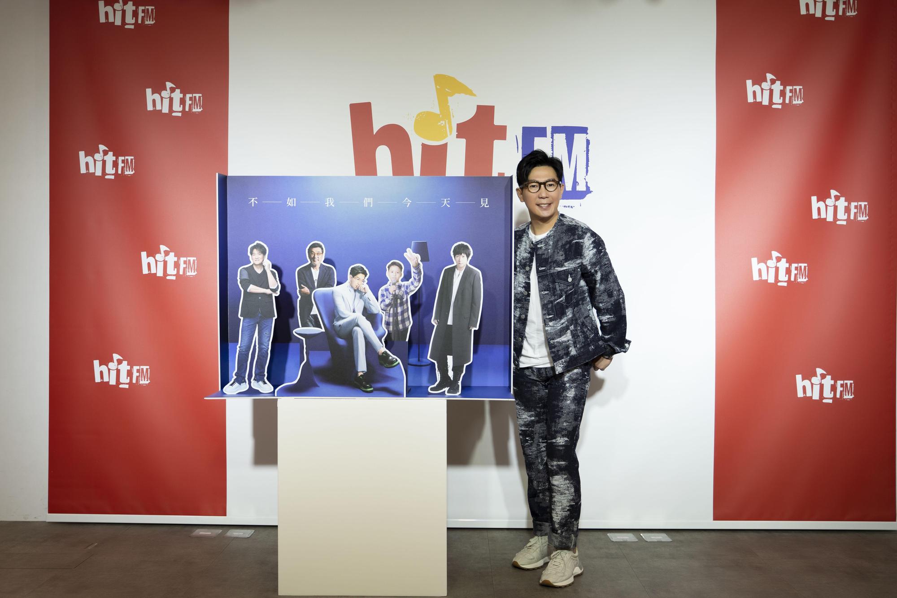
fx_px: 872
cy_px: 299
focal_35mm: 35
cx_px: 448
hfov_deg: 54.4
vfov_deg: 37.8
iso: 200
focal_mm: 35
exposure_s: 1/125
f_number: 2.8
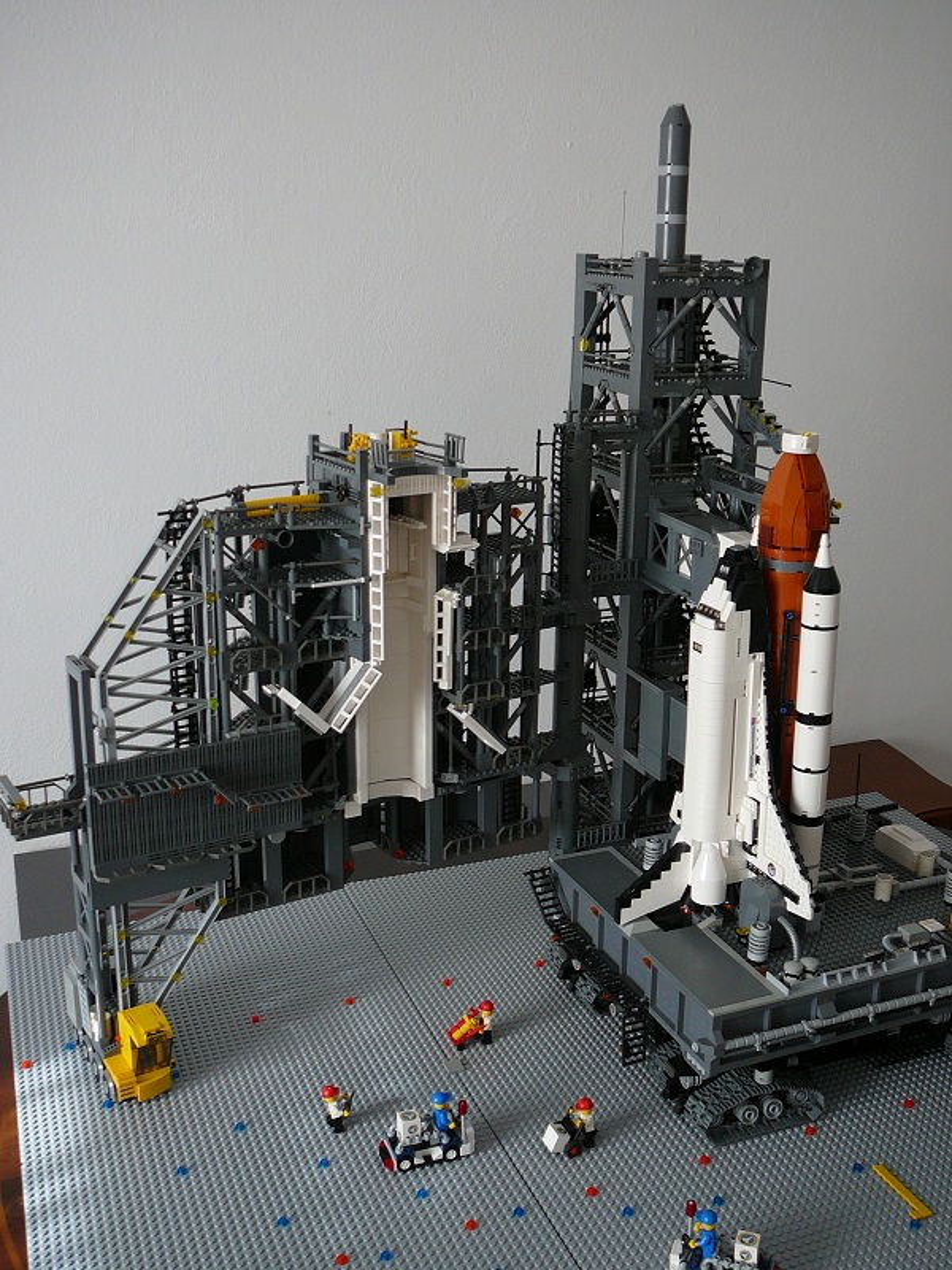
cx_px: 476
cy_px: 635
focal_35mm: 35
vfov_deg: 52.6
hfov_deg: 40.7
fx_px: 1283
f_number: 2.8
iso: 100
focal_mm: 5.2
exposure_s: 1/60
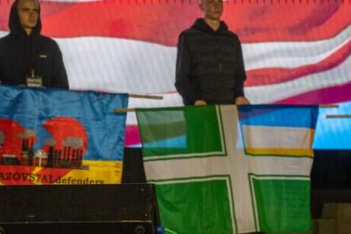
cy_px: 0
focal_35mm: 184
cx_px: 373
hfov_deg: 11.1
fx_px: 1793
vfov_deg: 7.4
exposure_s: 1/800
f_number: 4
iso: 1250
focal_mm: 70
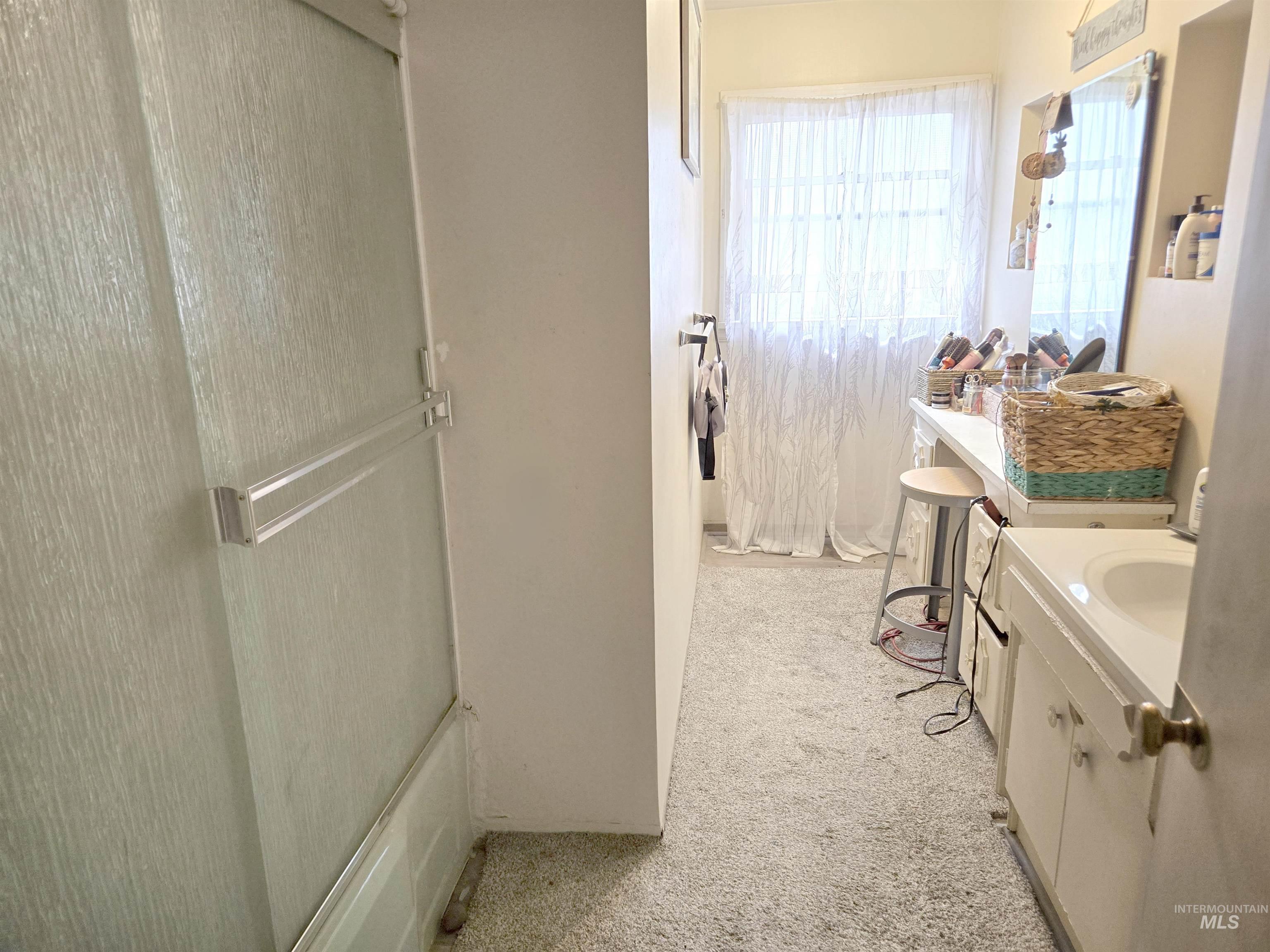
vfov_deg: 58.9
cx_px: 635
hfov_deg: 73.9
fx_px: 844
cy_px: 476
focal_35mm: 23
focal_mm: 5.4
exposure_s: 1/120
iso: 200
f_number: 1.8
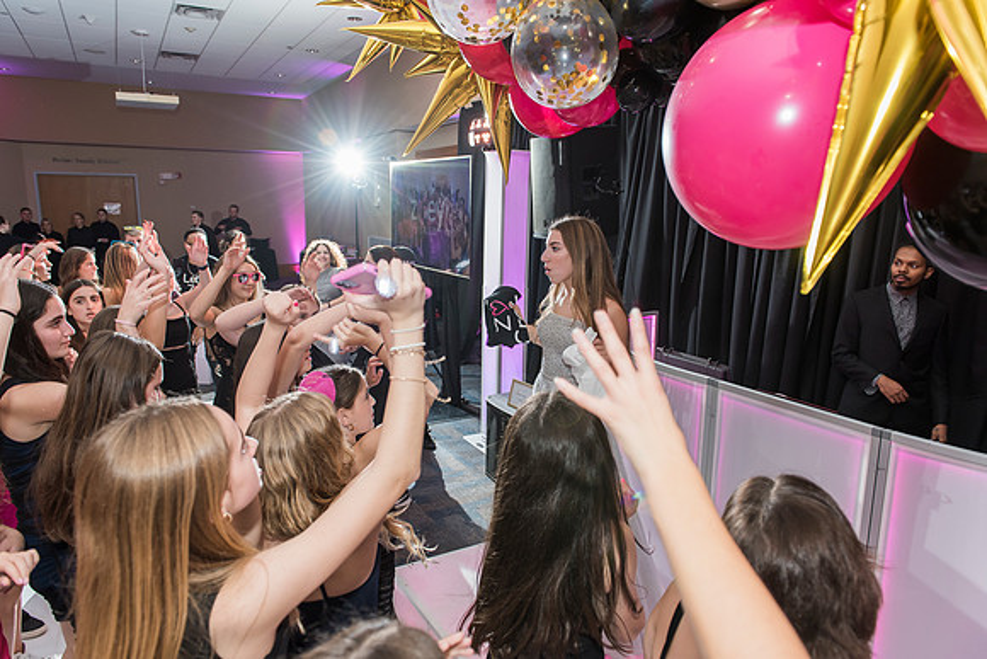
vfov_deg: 53.2
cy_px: 330
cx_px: 494
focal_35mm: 24
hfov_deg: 73.7
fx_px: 658
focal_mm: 24
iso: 800
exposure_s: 1/100
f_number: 4
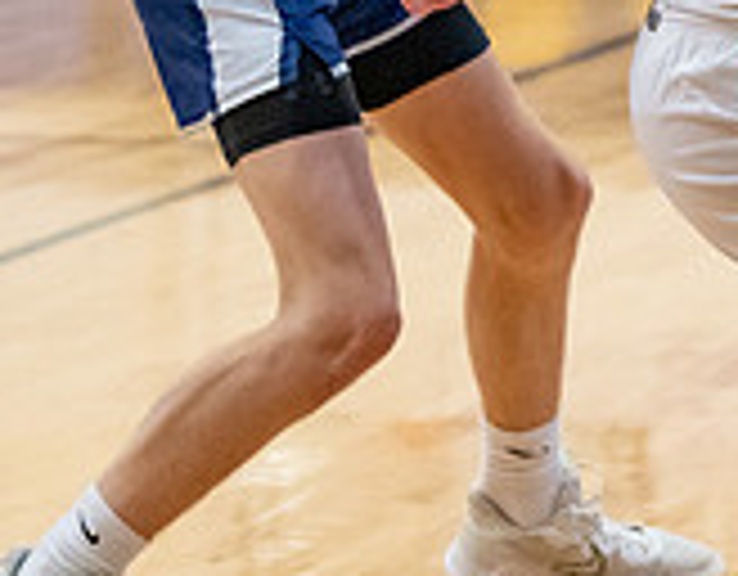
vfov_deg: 4.7
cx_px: 1217
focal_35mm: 320
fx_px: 6923
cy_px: -141
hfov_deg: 6.0
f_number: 2.8
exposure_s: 1/1000
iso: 5000
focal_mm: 70
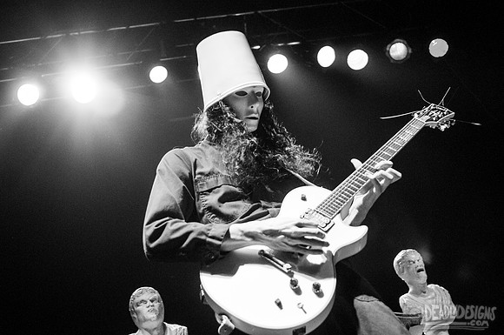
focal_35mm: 52
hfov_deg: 37.9
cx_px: 252
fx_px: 734
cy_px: 168
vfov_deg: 25.7
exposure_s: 1/100
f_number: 2.8
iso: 1250
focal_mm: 35
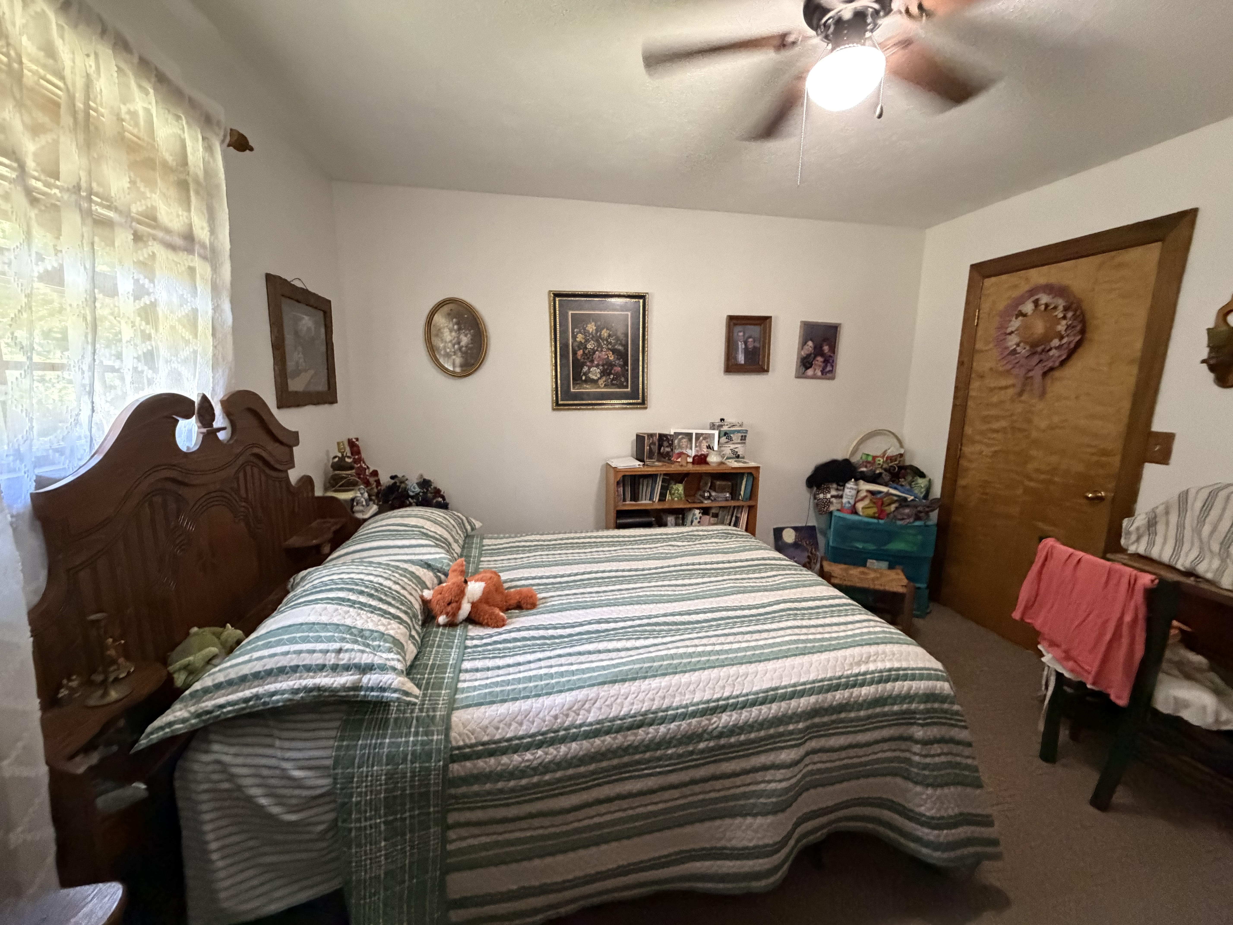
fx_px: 499
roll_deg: -0.1
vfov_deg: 85.7
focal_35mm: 14
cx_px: 616
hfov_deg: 102.1
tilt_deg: -8.9
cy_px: 462
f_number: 2.2
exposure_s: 1/60
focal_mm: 2.22
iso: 1000
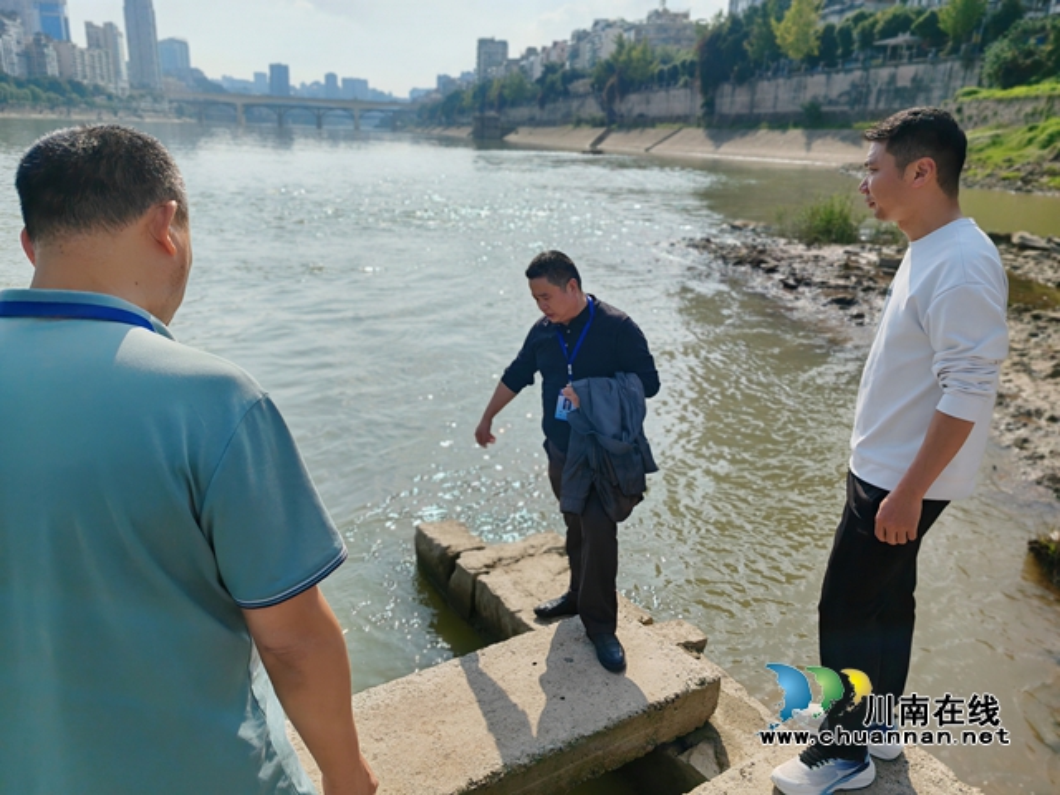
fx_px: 827
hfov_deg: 65.3
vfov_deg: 51.4
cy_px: 398
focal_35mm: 27
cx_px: 530
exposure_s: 1/1400
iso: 50
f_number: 2.4
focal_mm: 6.12
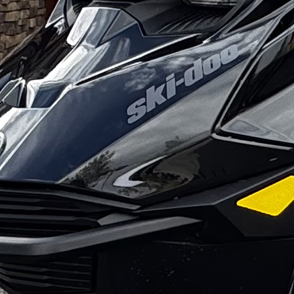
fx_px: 1095
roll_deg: -1.0
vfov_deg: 14.4
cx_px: 295
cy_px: -126
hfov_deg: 15.0
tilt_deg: +4.5
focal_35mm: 114
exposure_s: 1/204
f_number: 2.2
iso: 40
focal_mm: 2.22
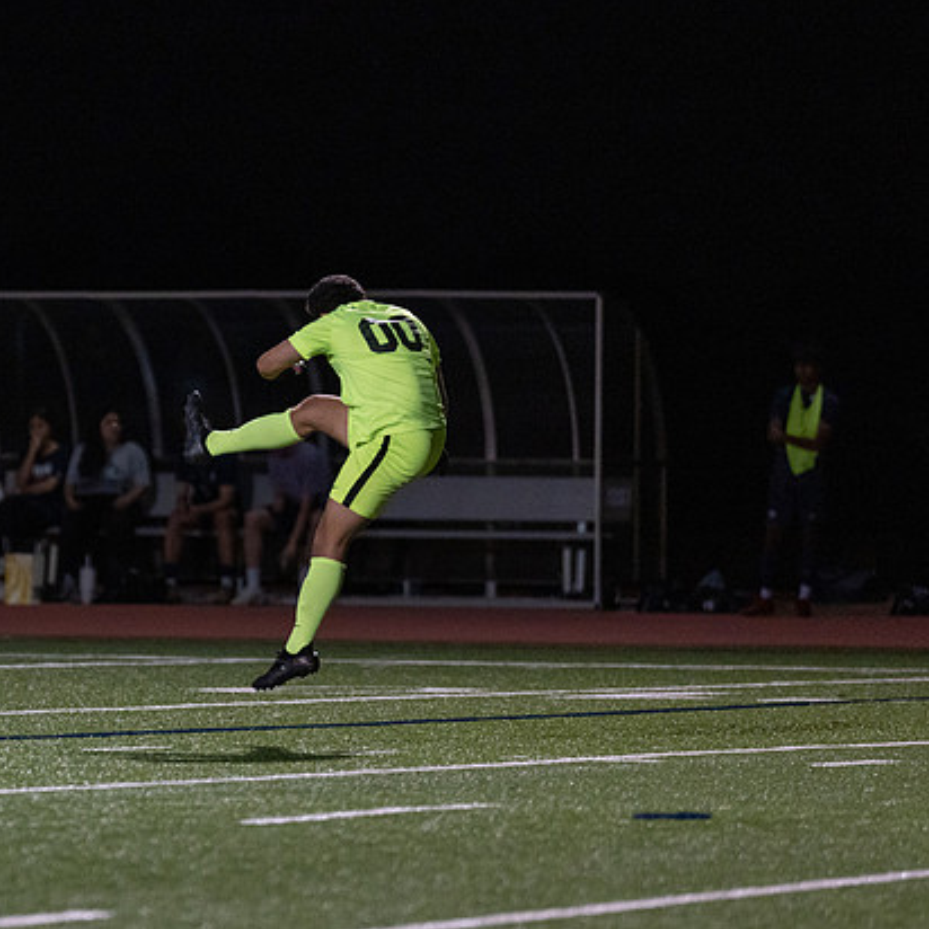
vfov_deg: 4.6
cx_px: 114
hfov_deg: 4.6
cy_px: 495
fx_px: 11447
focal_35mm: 377
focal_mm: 200
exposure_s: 1/1250
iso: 2500
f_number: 2.8
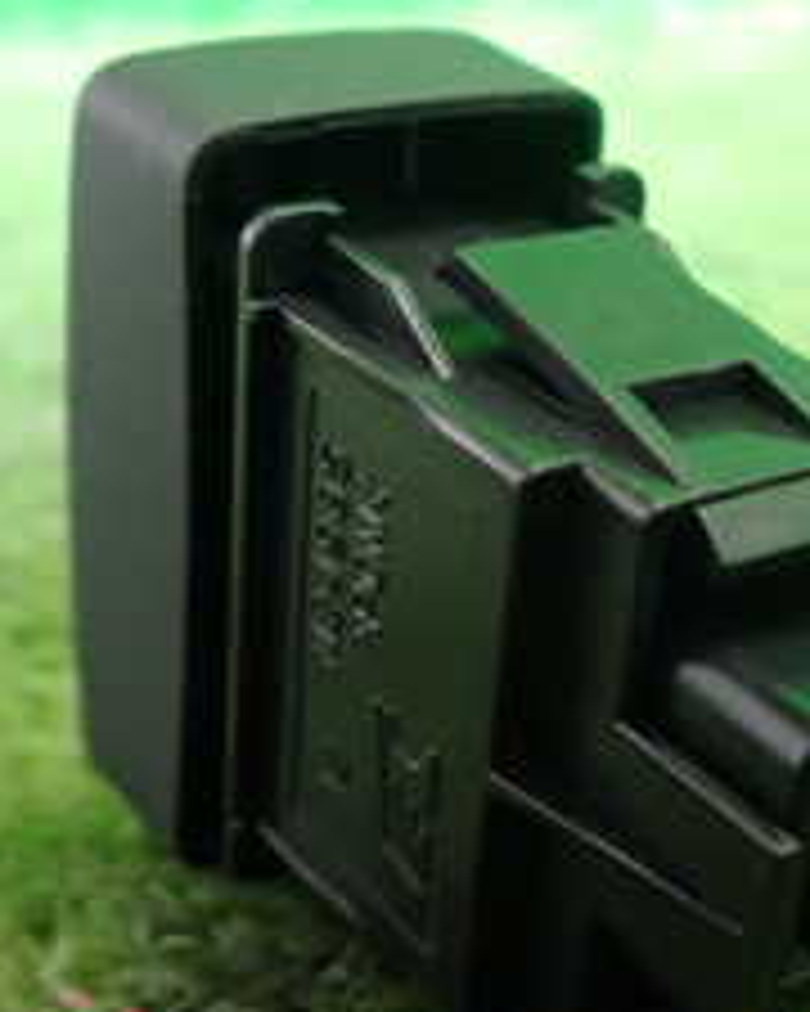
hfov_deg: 23.3
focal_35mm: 65
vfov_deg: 29.1
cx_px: 580
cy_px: 616
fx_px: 1948
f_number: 2
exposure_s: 1/30
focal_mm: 4.5
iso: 320
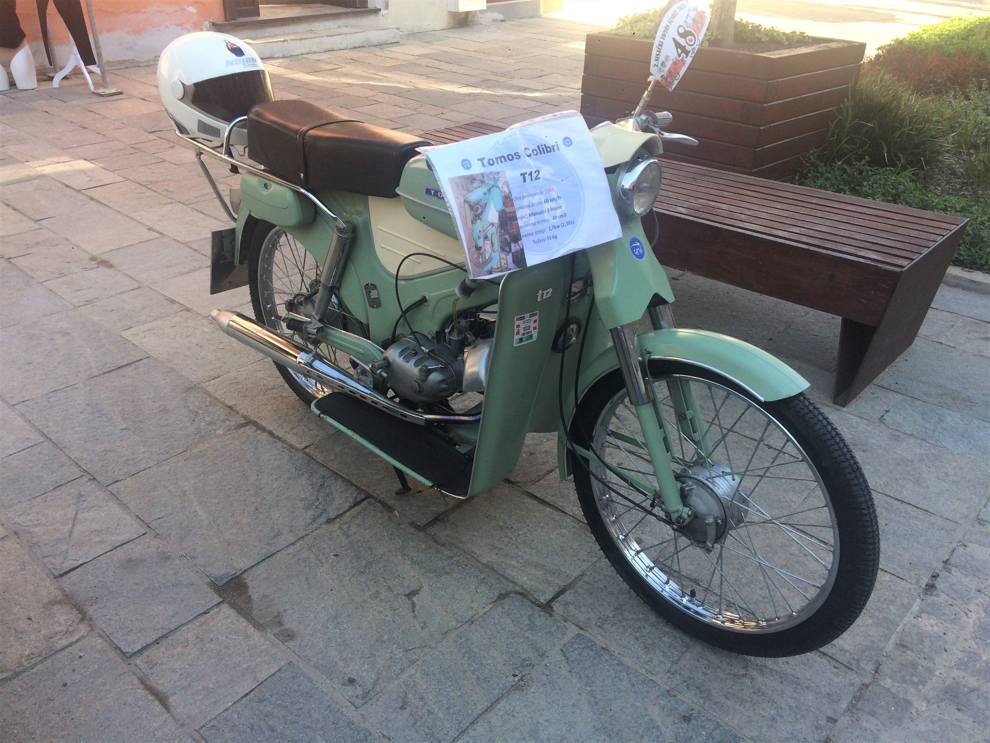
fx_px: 829
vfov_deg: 48.2
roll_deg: -1.9
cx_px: 495
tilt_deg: -30.0
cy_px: 372
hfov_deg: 61.7
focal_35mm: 29
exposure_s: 1/513
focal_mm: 4.15
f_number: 2.2
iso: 32
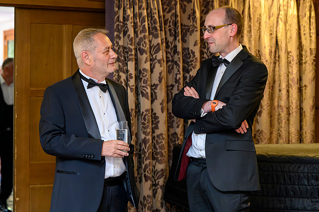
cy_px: 92
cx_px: 171
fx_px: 868
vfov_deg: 13.9
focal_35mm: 98
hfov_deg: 20.8
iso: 11400
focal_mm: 86
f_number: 4
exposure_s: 1/200
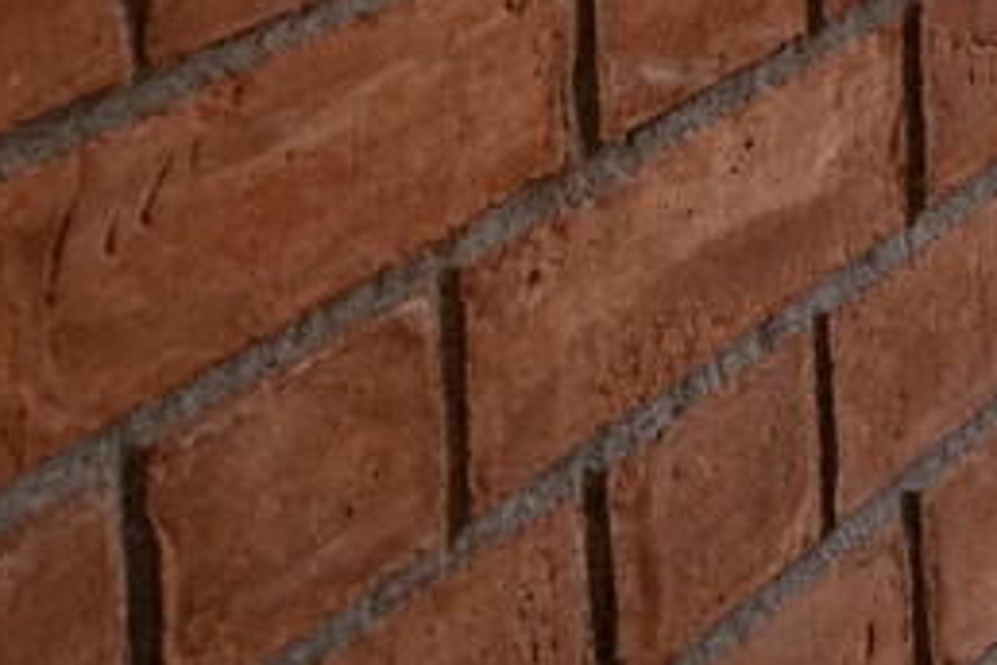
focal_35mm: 132
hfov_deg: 10.4
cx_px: 3099
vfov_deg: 8.8
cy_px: -1235
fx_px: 3655
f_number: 9
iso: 100
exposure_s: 1/25
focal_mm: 17
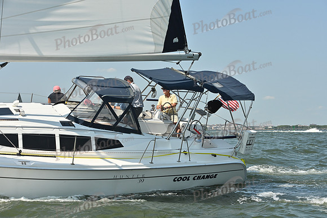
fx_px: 636
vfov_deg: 19.5
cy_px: 109
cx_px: 164
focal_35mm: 70
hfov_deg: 28.8
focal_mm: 70
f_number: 8
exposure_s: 1/1250
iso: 320
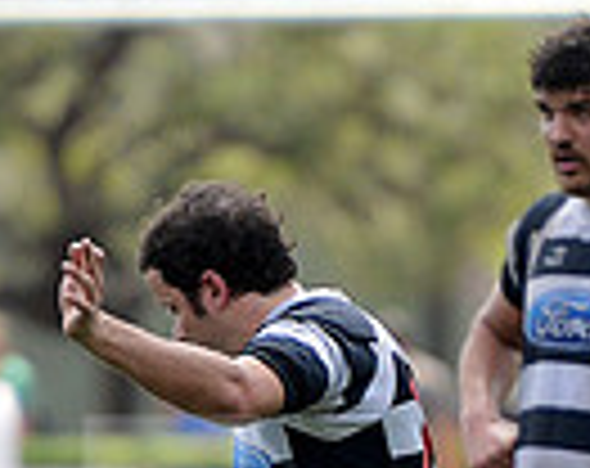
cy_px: 551
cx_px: -113
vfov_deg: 1.9
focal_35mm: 813
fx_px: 14154
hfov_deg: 2.4
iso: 320
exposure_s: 1/800
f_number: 2.8
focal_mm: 195
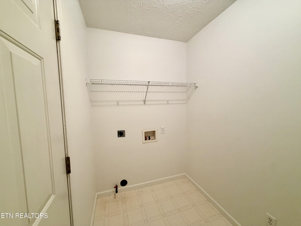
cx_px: 150
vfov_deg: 85.7
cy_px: 113
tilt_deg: -3.7
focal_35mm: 14
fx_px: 122
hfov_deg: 102.1
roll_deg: +1.0
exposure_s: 1/120
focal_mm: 2.22
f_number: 2.2
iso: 250
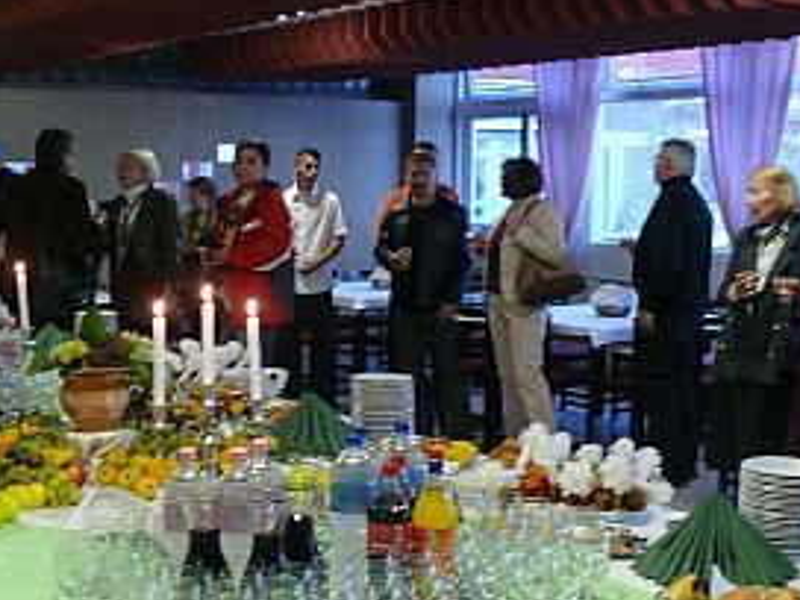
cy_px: 391
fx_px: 1340
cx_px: 321
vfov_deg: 25.1
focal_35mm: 58
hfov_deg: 33.1
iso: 200
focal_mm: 7.4
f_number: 2.8
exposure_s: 1/6
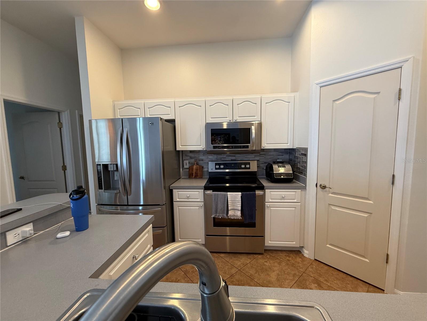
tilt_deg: -4.6
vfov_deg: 85.7
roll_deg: +0.9
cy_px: 160
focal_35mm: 14
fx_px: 173
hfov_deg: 102.1
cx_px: 214
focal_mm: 2.22
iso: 200
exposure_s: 1/60
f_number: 2.2
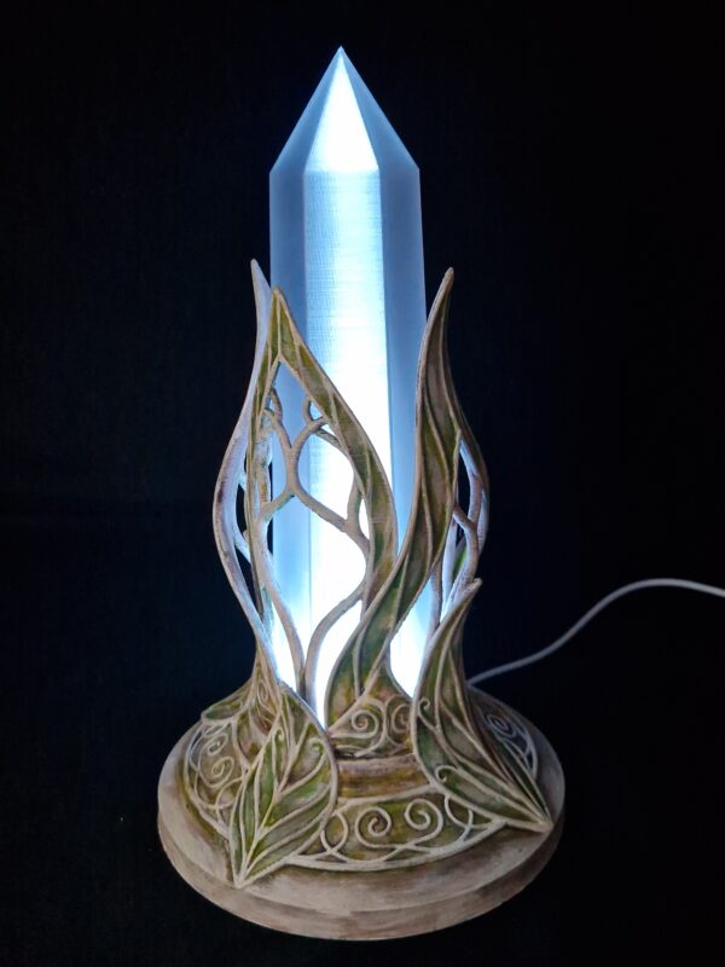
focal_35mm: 23
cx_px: 362
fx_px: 642
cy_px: 484
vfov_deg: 73.9
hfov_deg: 58.9
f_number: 1.8
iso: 320
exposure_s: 1/35
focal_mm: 5.4
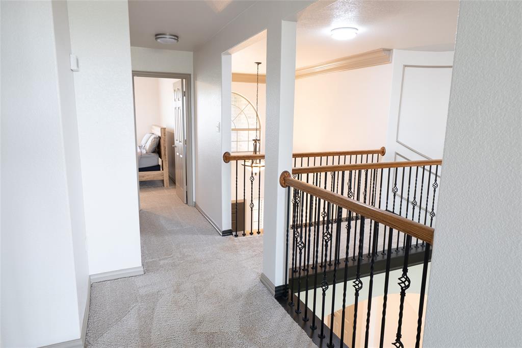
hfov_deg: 81.2
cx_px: 261
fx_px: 304
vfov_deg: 59.5
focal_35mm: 21
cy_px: 174
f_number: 4
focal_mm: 14
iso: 250
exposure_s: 1/10
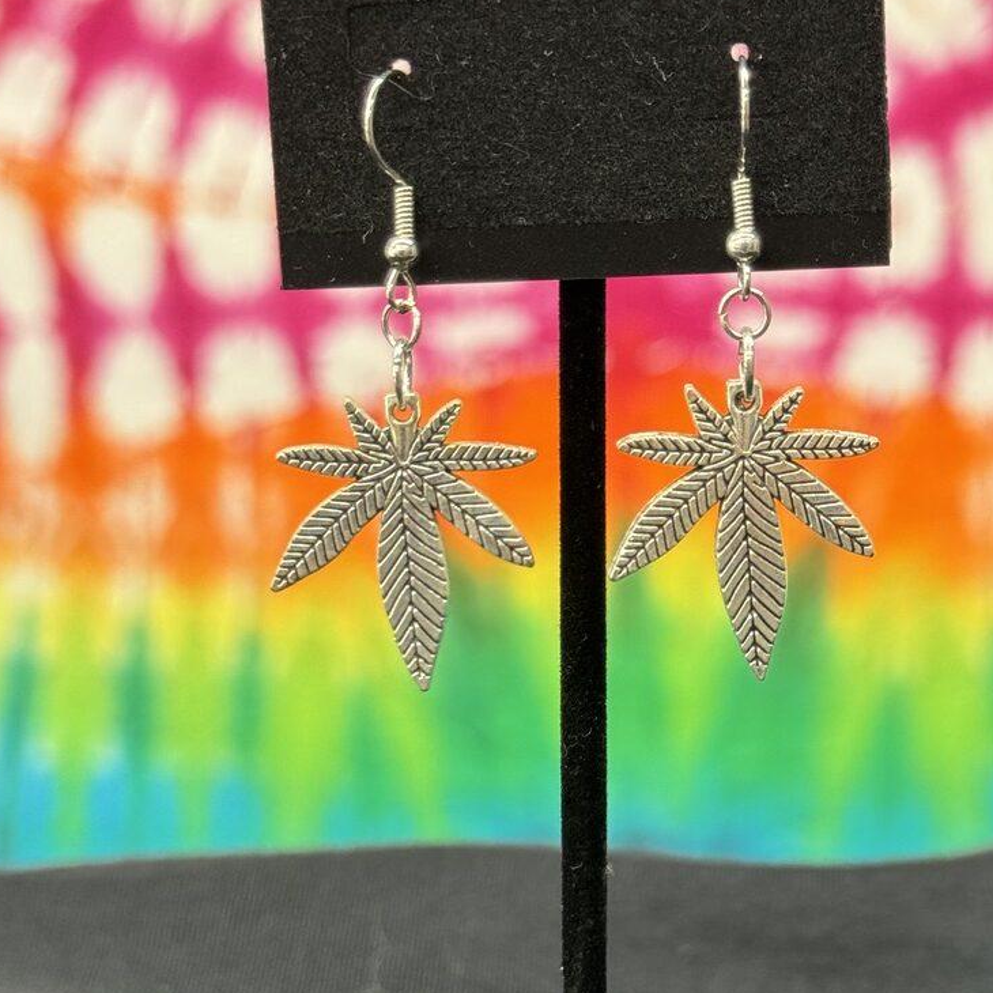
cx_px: 637
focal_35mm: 82
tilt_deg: -7.6
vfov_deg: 21.1
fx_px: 2661
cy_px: 512
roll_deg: +0.8
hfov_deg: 21.1
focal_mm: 6.76
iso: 500
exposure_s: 1/30
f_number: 1.78
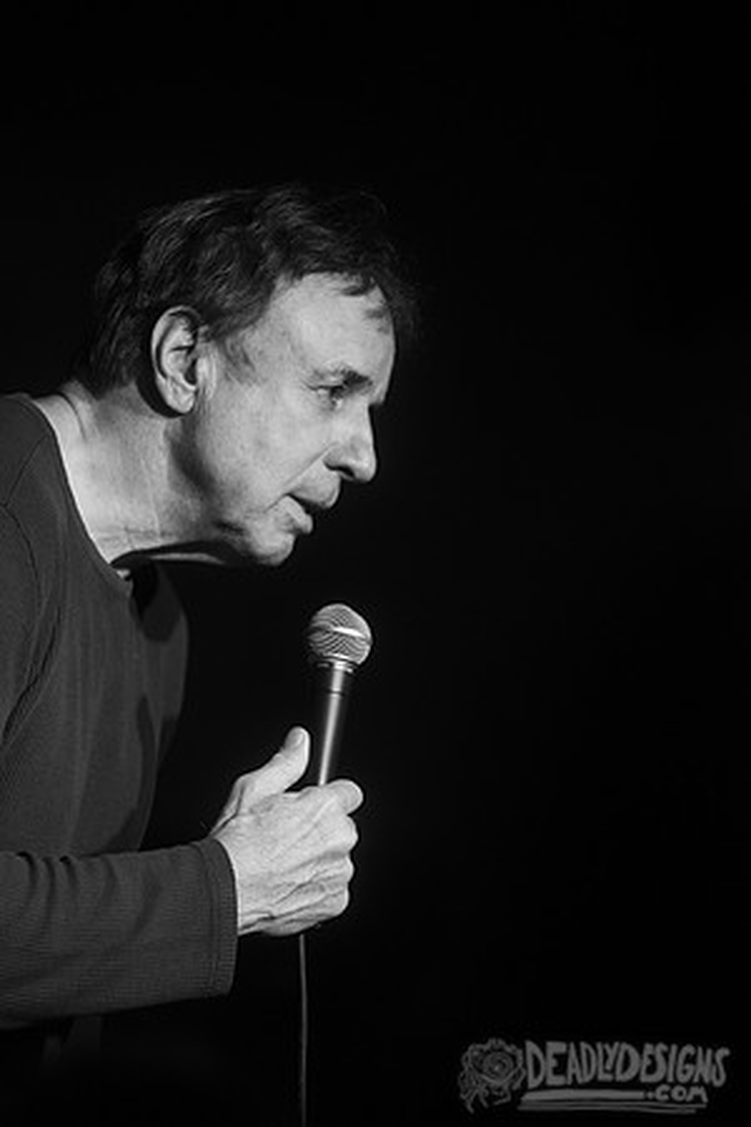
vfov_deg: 11.1
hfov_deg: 7.4
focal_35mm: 185
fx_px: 5789
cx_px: 376
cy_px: 564
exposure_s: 1/400
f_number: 3.5
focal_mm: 185
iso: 2000
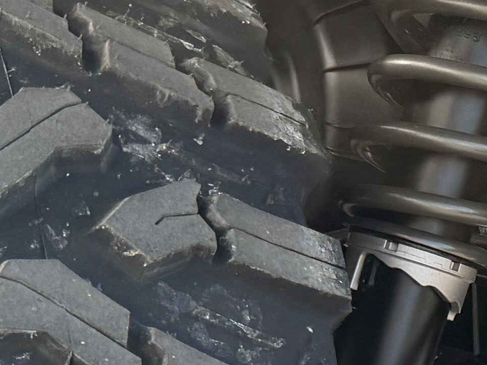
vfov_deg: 10.3
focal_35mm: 143
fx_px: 2012
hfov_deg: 12.3
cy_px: 396
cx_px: 961
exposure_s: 1/1385
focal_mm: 6.76
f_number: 1.78
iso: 80
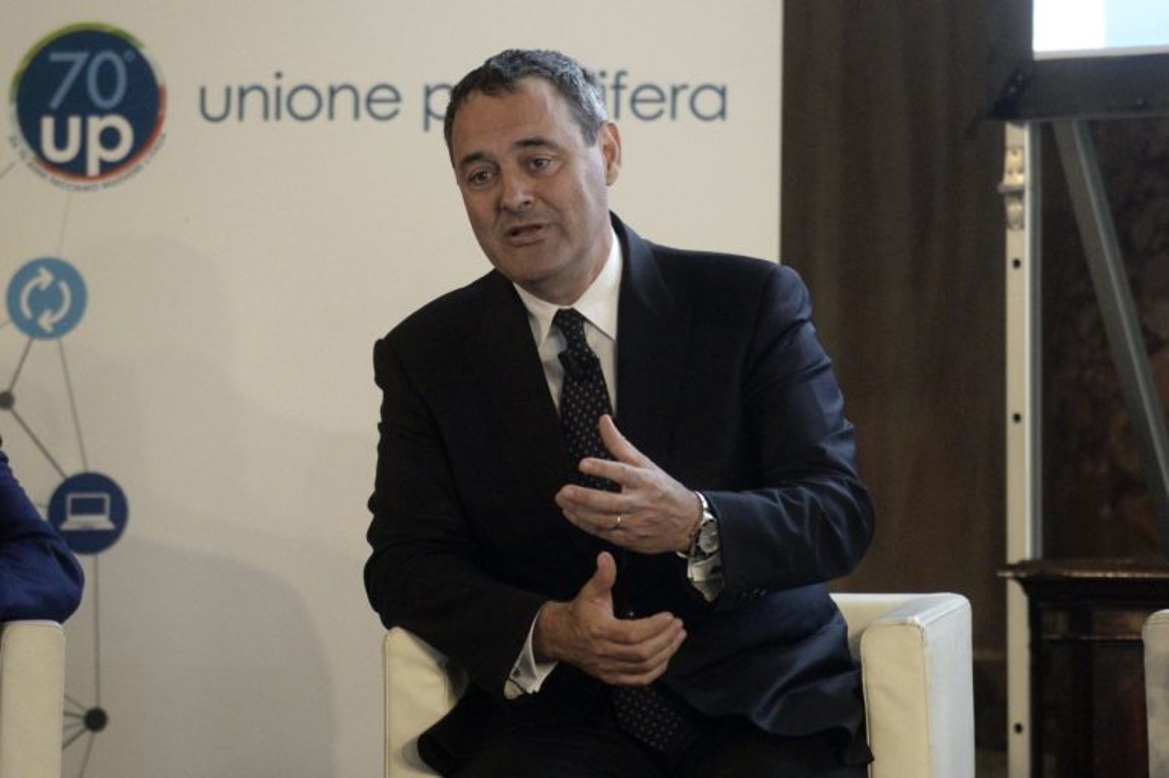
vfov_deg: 6.9
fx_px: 6490
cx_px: 584
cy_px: 389
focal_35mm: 200
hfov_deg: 10.3
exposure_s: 1/320
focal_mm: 200
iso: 5000
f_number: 3.5
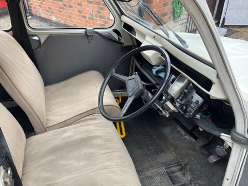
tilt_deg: -32.7
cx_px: 124
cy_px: 93
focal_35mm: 28
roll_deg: +0.9
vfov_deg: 49.7
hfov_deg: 63.4
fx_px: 201
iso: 50
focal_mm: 3.99
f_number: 1.8
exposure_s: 1/121
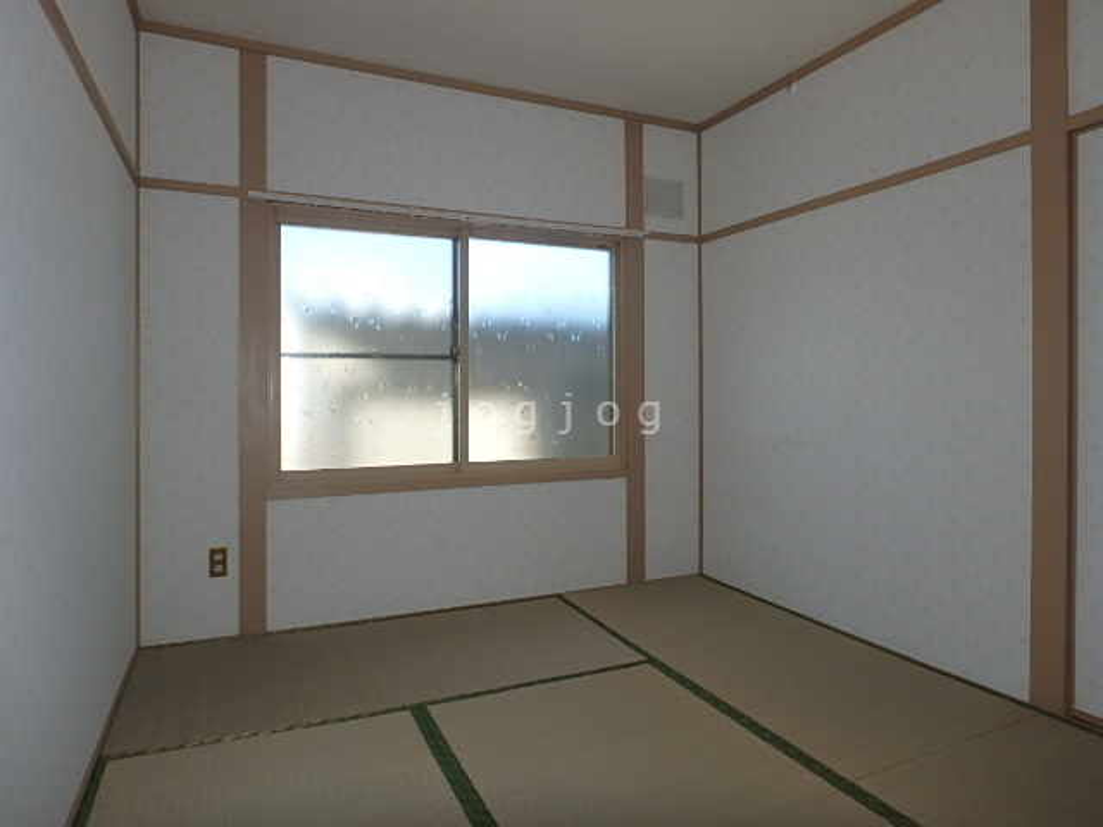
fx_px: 669
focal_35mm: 21
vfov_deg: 63.4
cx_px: 552
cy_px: 414
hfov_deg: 79.0
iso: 125
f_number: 3.5
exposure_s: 1/200
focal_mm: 3.7
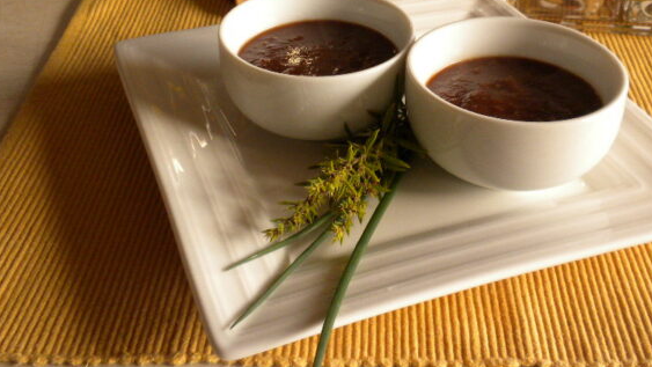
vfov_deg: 21.5
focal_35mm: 55
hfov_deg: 37.8
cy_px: 57
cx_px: 359
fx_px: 951
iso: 182
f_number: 3.5
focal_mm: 6.6
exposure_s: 1/54.3
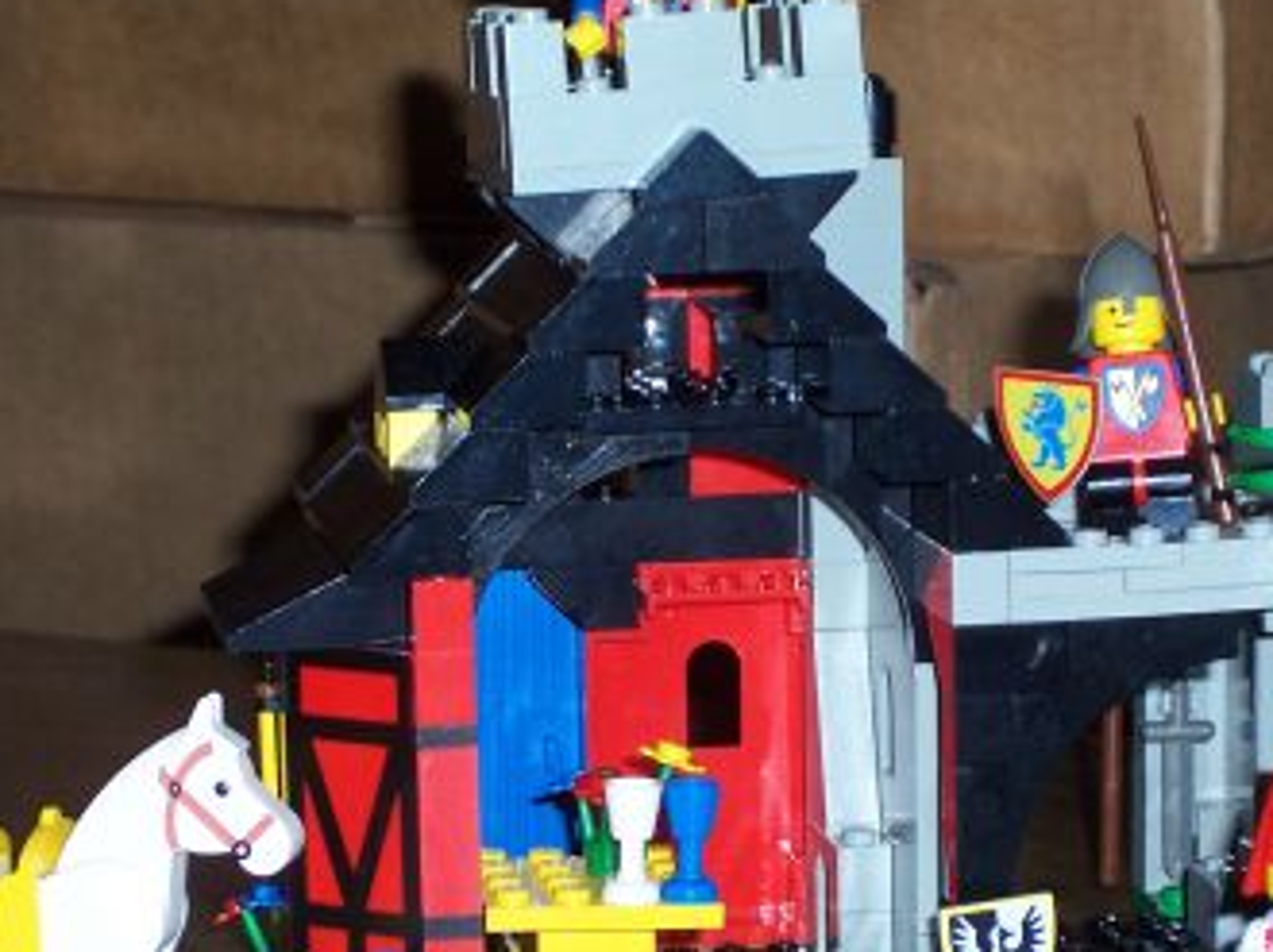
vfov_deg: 11.0
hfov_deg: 14.6
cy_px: 488
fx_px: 4961
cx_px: 733
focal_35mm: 135
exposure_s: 1/90
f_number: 4.1
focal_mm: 13.5
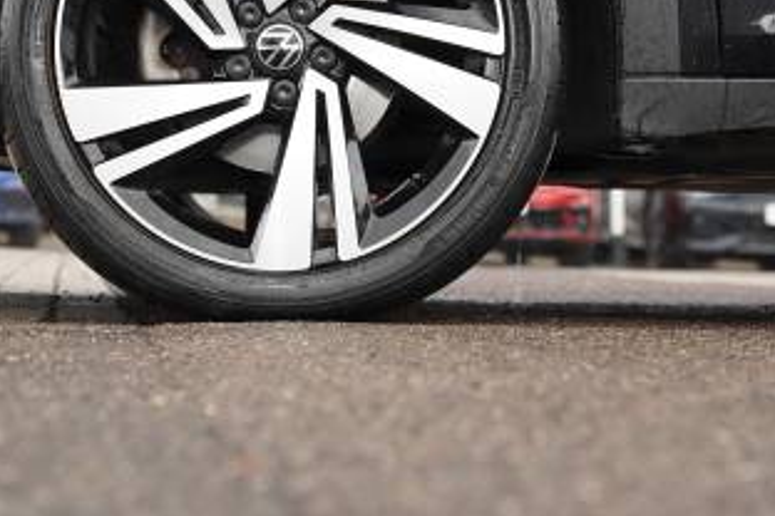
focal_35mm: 117
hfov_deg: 17.4
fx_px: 2523
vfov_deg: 11.6
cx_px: 268
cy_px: 57
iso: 125
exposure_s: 1/60
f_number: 4
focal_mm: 57.1
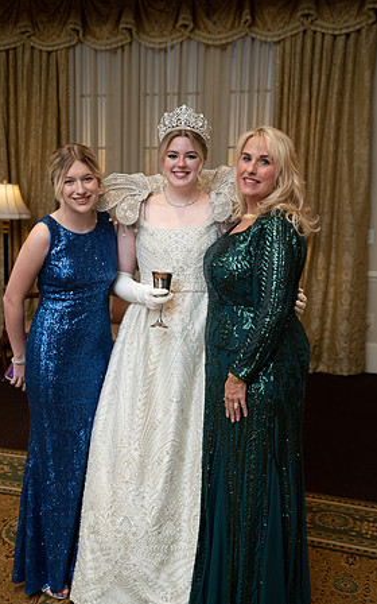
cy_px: 302
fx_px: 707
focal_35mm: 43
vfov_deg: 46.2
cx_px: 190
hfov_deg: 29.9
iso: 800
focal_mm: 42
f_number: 3.5
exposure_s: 1/80
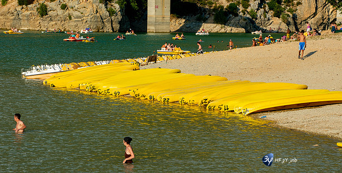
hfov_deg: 13.2
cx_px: 171
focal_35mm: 166
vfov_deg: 6.7
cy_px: 92
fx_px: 1472
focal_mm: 155
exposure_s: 1/400
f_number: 10
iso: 250
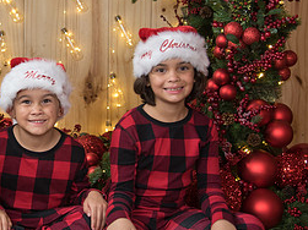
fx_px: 711
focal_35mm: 80
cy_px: 93
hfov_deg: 23.9
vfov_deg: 18.4
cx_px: 47
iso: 1000
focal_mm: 31
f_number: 4
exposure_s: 1/60
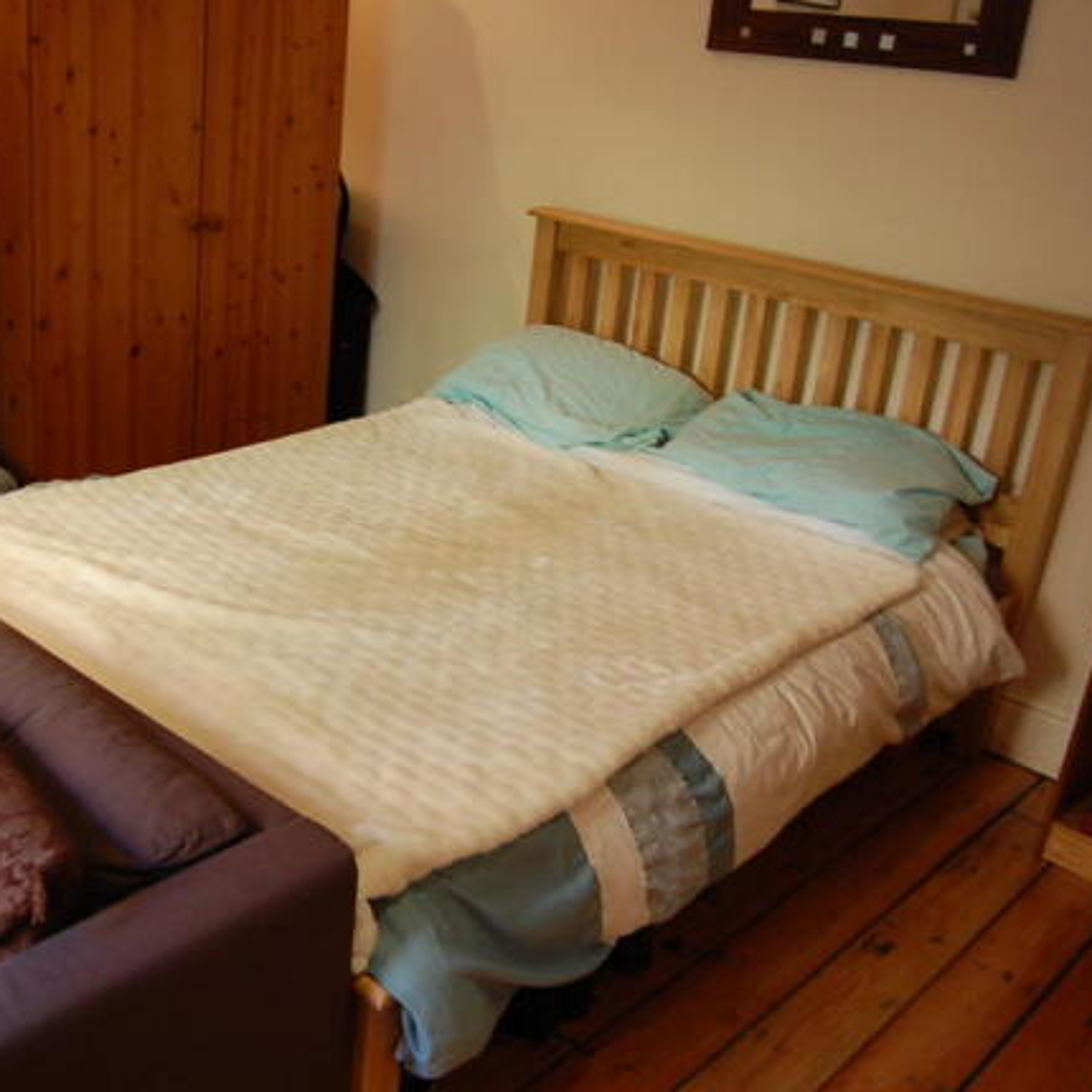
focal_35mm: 35
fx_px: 1249
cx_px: 371
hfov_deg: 46.5
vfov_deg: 47.2
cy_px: 549
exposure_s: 1/20
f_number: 3.5
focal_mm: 18
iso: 800
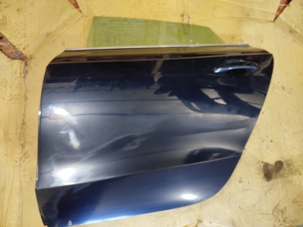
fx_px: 210
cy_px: 114
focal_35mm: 24
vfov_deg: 56.8
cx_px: 152
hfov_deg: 71.6
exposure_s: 1/17
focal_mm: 5.31
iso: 500
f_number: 1.7
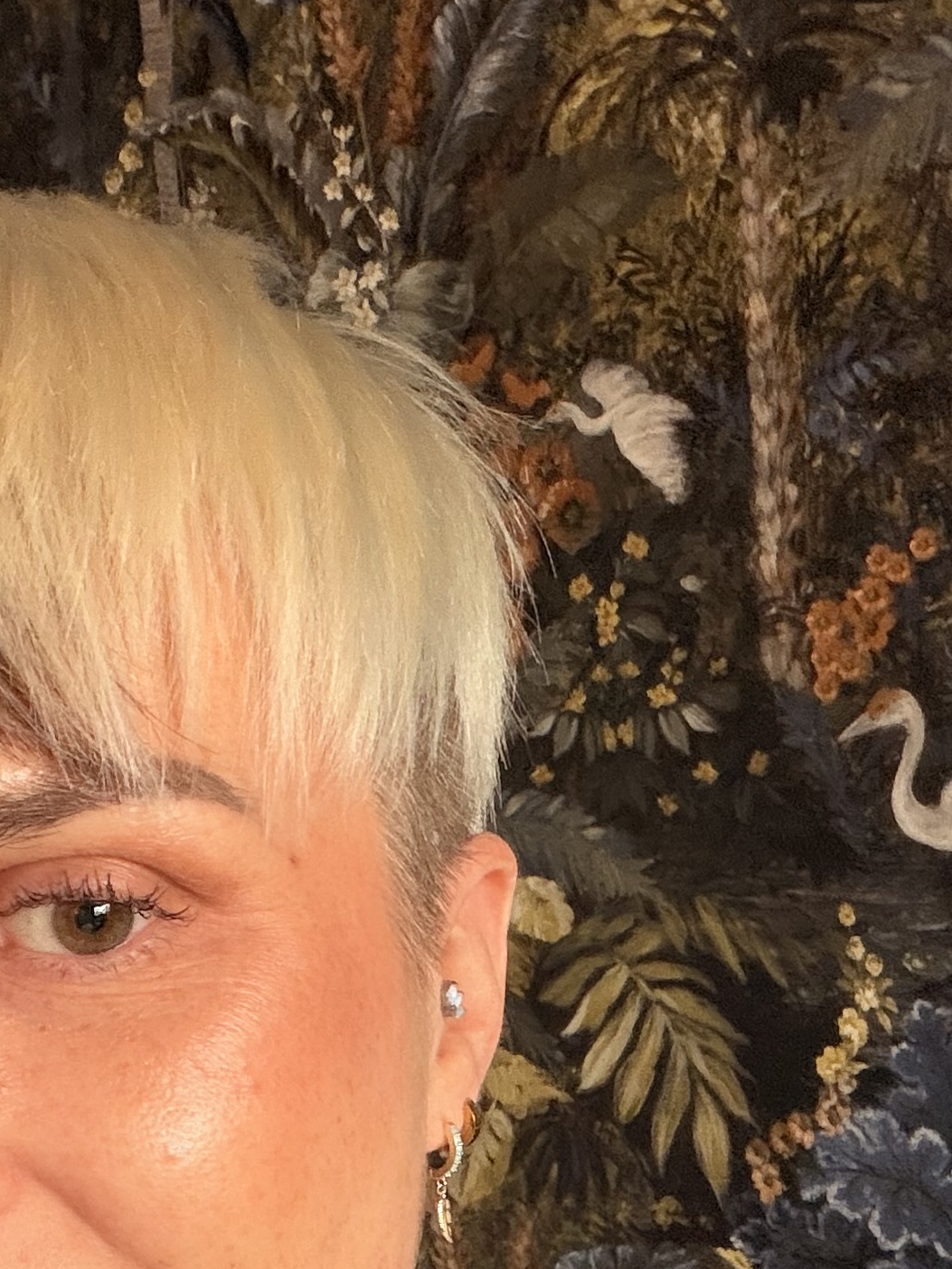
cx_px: 100
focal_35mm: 66
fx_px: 2420
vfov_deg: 28.5
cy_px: 1073
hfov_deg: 21.8
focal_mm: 2.71
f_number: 1.9
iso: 250
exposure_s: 1/40
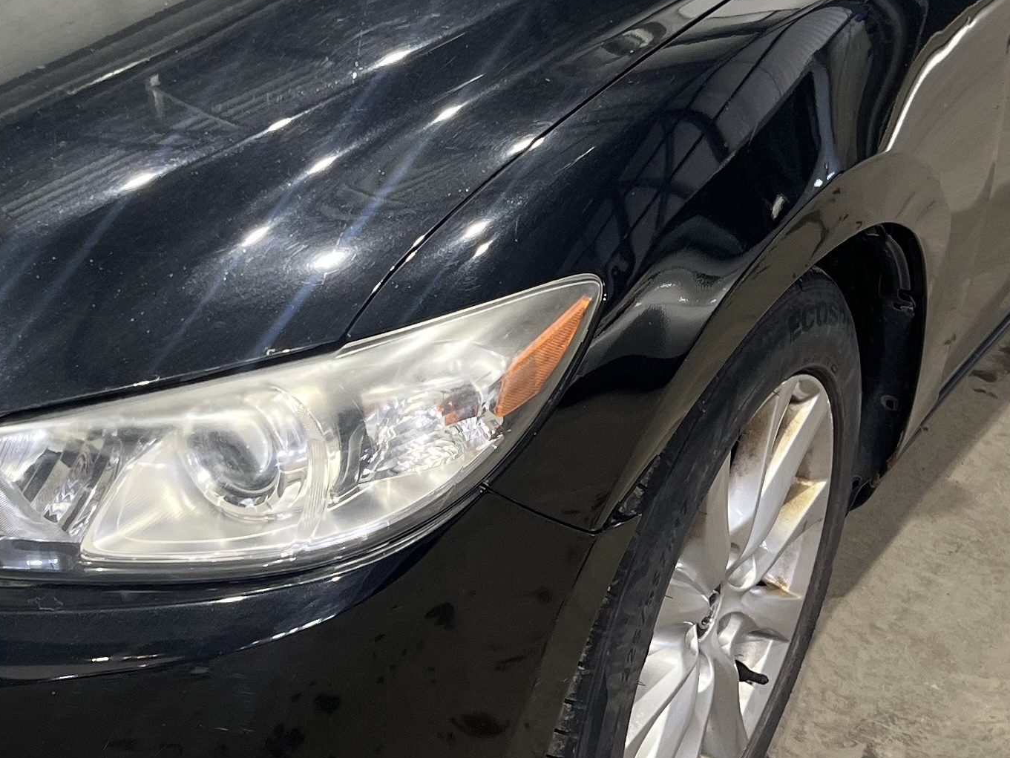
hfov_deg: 25.0
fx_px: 2247
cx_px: 220
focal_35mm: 77
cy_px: 162
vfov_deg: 19.0
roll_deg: -3.0
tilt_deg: -24.1
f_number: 1.5
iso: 80
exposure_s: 1/60
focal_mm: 5.7
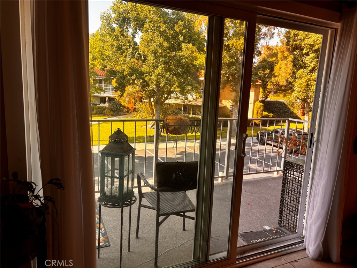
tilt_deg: -10.0
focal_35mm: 26
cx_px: 178
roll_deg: -2.7
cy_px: 134
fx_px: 268
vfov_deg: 53.1
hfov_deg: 67.3
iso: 32
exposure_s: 1/132
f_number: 1.6
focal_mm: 5.96
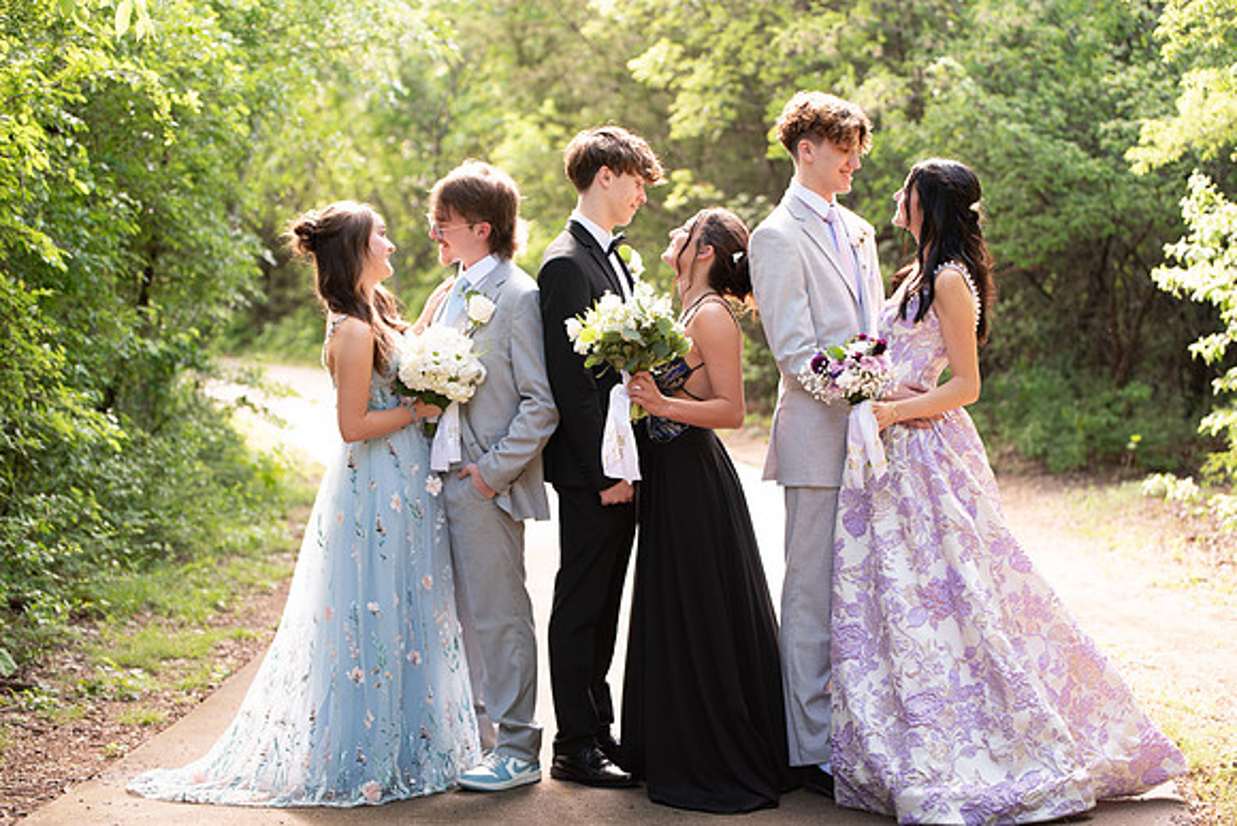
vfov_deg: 18.2
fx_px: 2574
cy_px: 413
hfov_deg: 27.0
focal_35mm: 75
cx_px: 618
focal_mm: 70
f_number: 2.8
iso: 100
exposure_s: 1/100
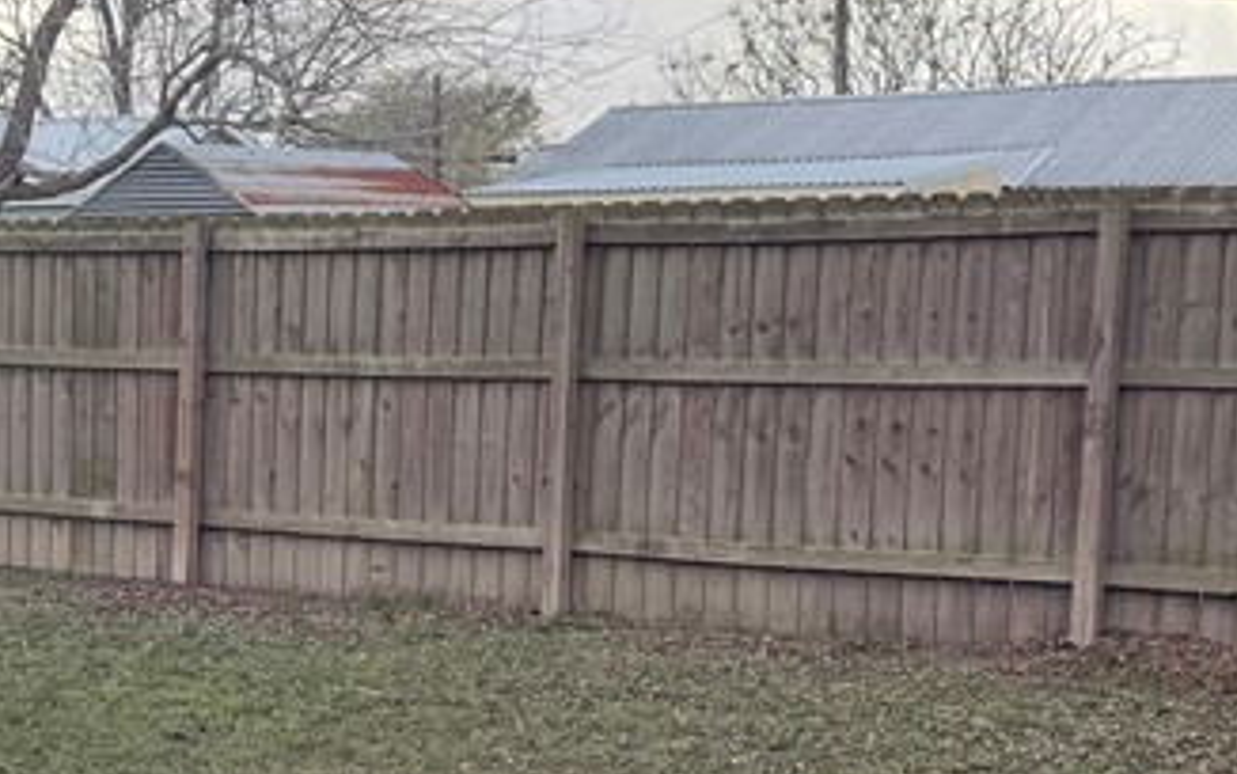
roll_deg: -0.2
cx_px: 57
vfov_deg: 16.1
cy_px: 702
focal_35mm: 80
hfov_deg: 24.8
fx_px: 2698
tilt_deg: -9.2
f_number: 1.78
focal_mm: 6.76
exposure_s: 1/1032
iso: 100
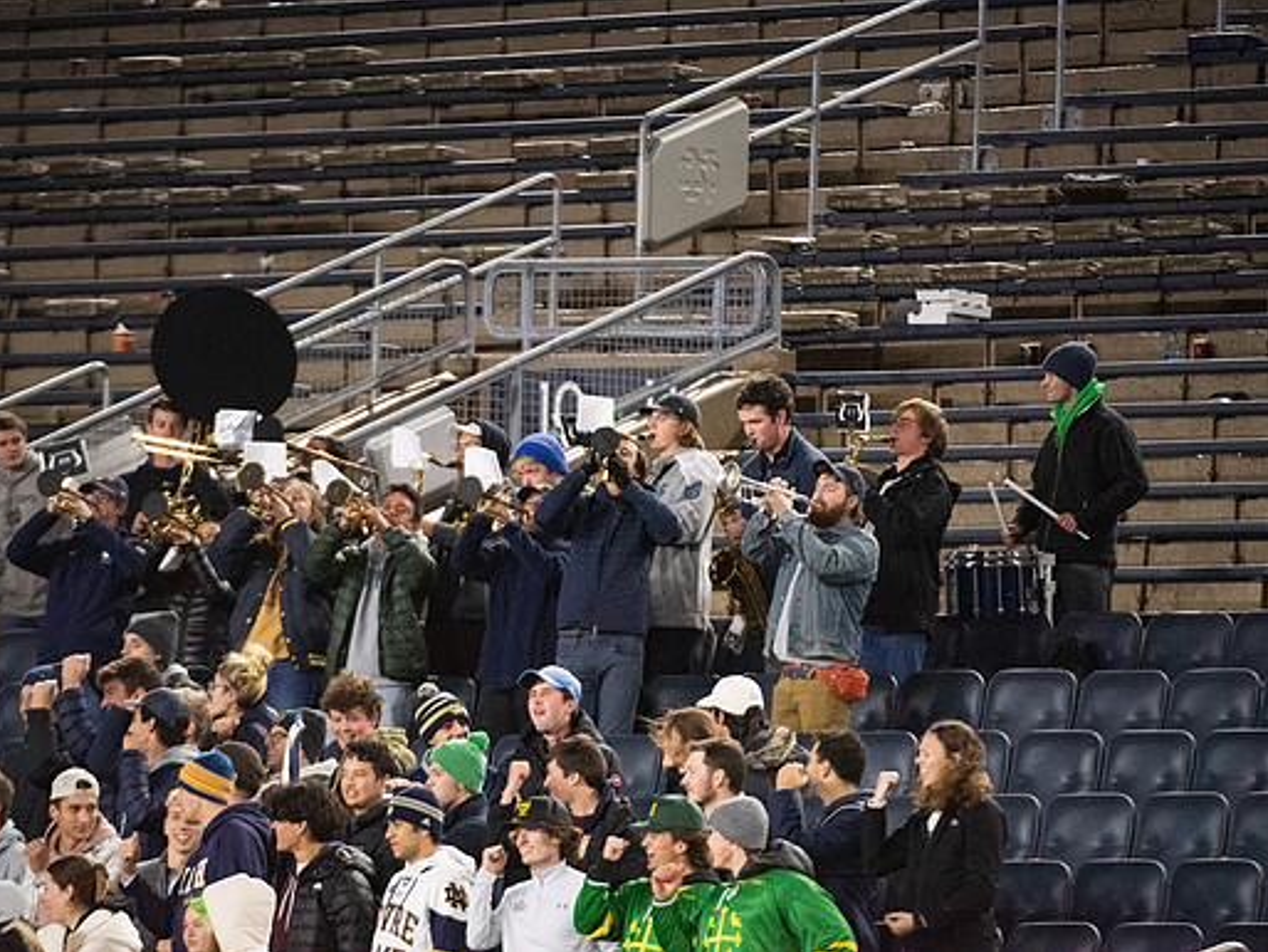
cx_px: 628
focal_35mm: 413
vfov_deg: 3.6
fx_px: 15132
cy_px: 476
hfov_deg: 4.8
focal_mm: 380
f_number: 4
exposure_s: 1/500
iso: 6400
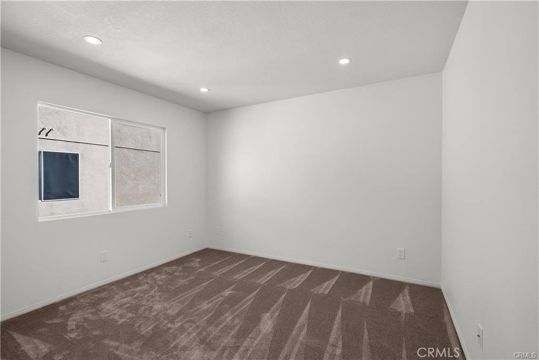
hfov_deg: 96.7
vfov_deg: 73.8
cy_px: 180
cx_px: 270
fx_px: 240
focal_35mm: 16
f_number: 9
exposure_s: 1/25
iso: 200
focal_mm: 16
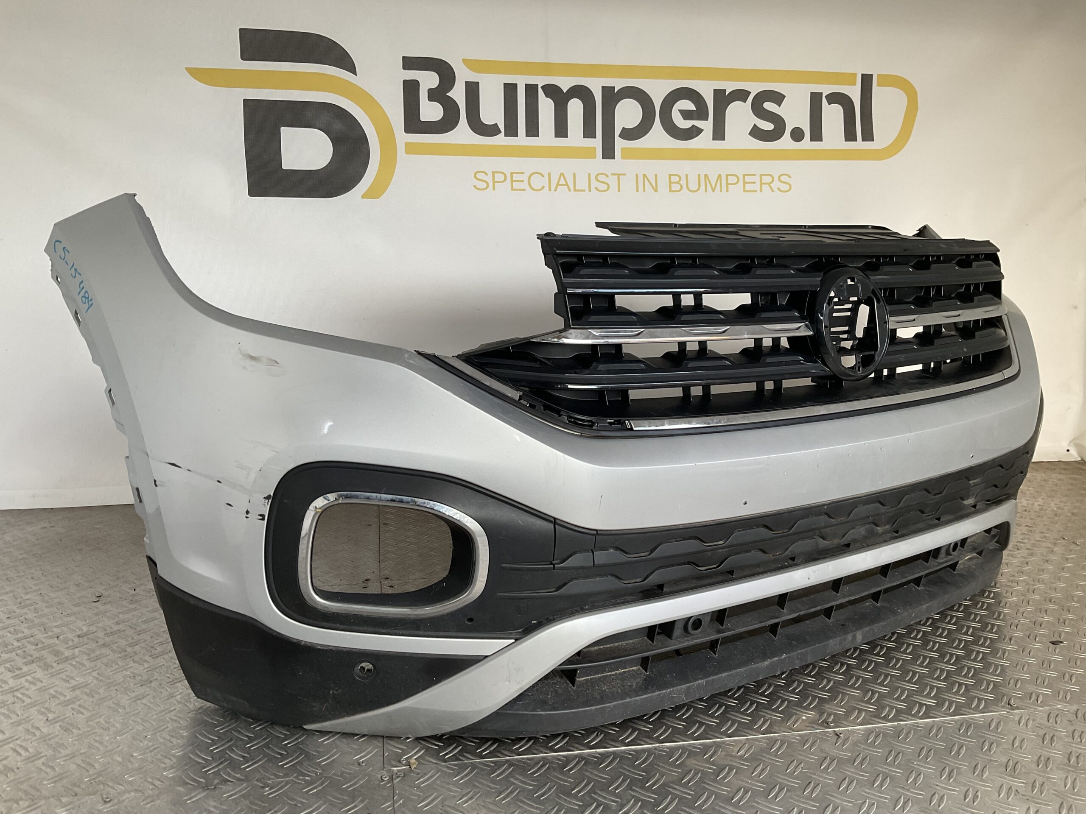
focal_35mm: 29
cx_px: 543
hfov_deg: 61.7
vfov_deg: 48.2
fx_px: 910
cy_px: 407
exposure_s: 1/60
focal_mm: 3
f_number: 1.8
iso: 40
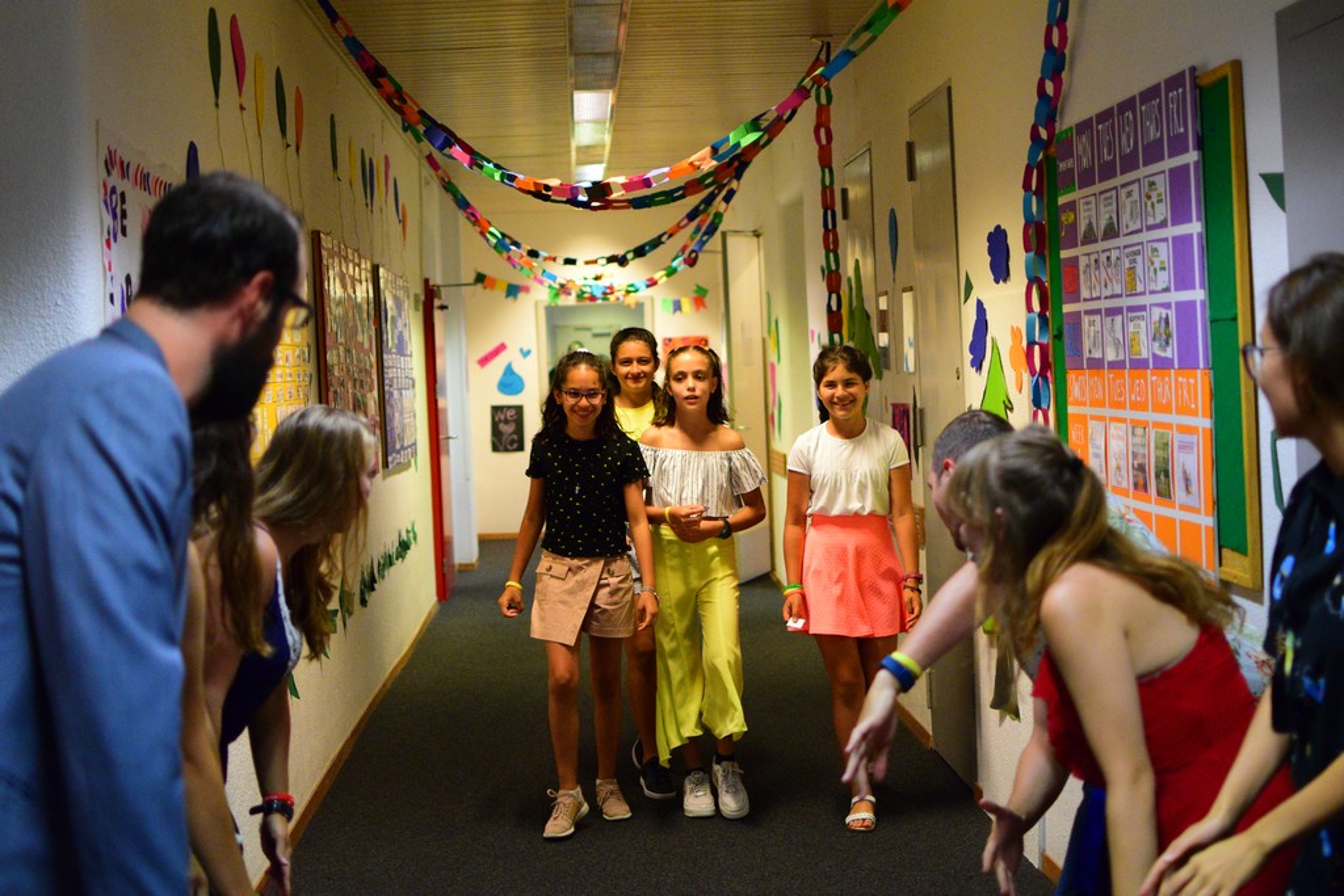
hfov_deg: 37.8
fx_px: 1960
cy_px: 448
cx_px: 672
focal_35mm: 52
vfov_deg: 25.8
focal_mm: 35
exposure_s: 1/250
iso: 3200
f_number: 1.8
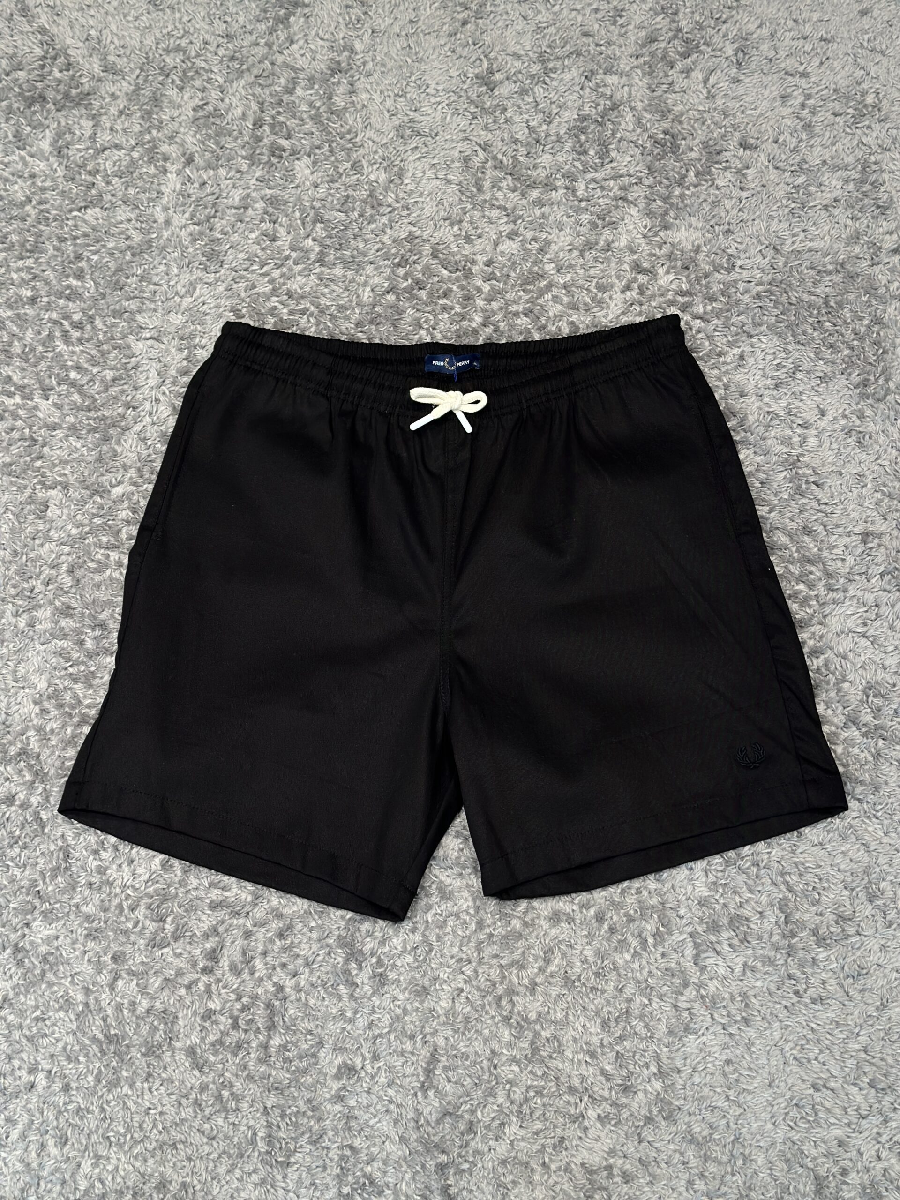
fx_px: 1664
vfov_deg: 39.7
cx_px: 450
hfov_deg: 30.3
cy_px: 600
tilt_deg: -71.3
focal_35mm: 48
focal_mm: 6.86
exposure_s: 1/120
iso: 160
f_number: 1.78
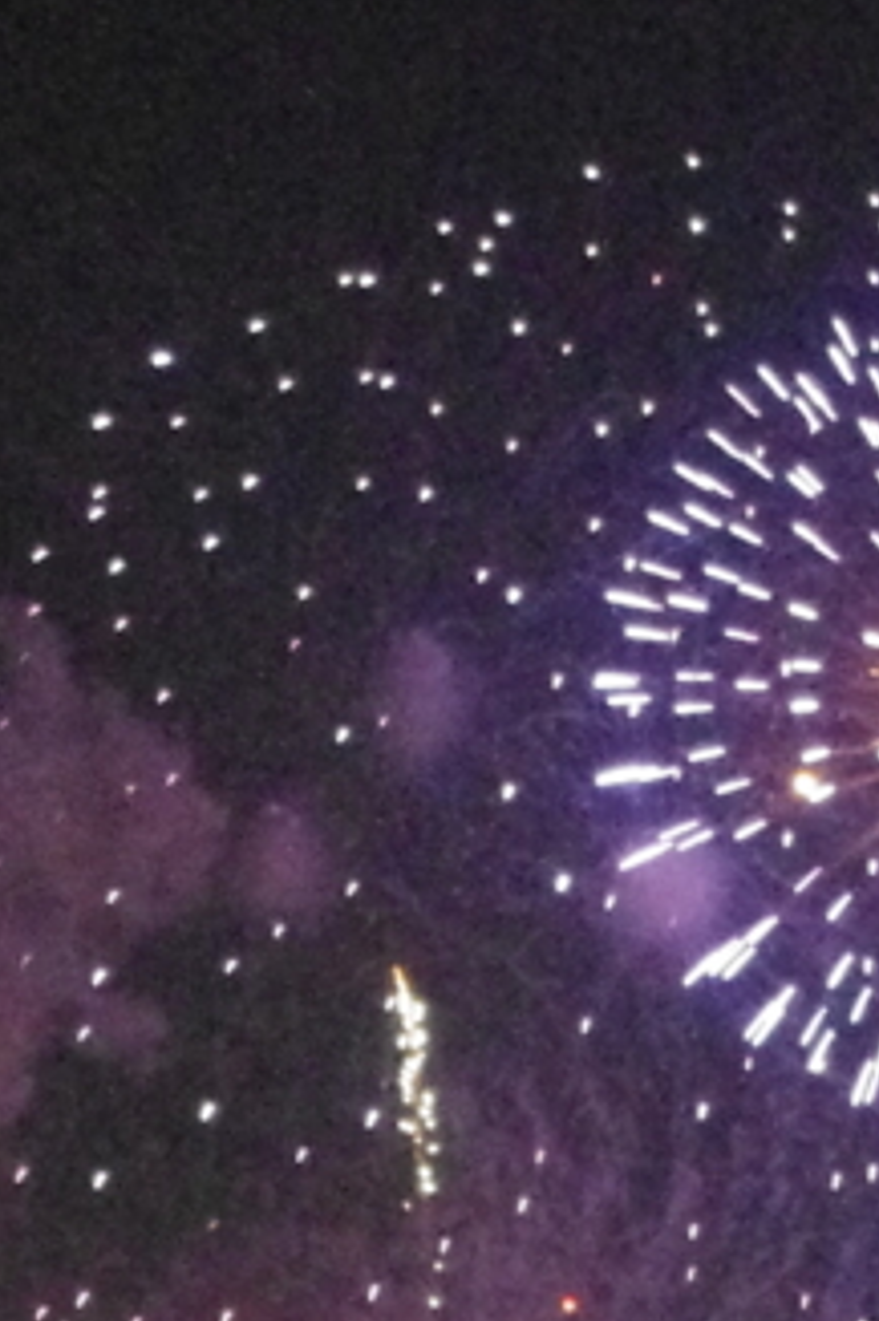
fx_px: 14738
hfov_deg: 3.4
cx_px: 427
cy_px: 1556
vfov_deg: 5.1
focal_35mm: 402
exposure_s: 1/13
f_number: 5.6
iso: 6400
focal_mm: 55
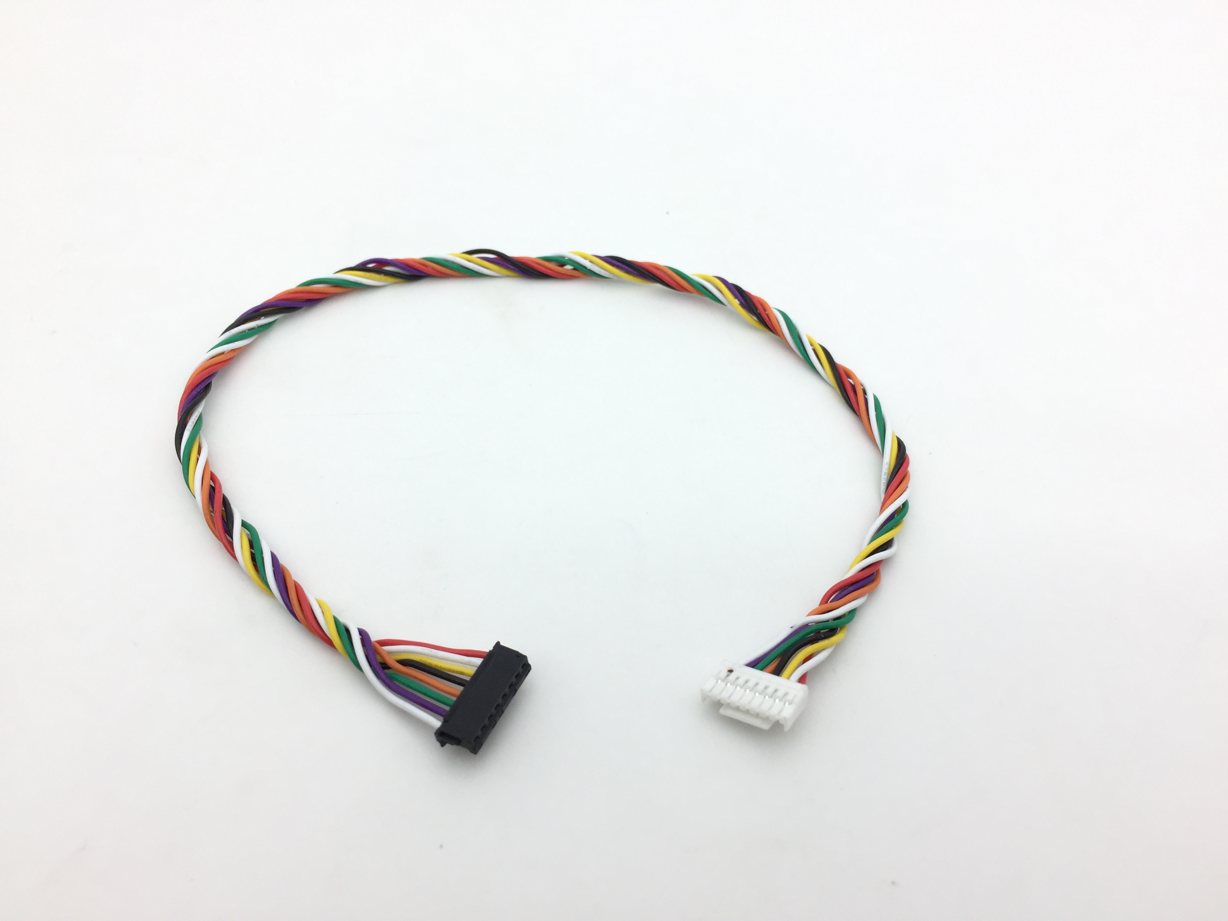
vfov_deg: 48.2
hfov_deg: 61.7
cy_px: 460
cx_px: 614
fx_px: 1029
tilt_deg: -48.6
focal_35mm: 29
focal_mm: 4.15
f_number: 2.2
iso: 32
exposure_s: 1/482
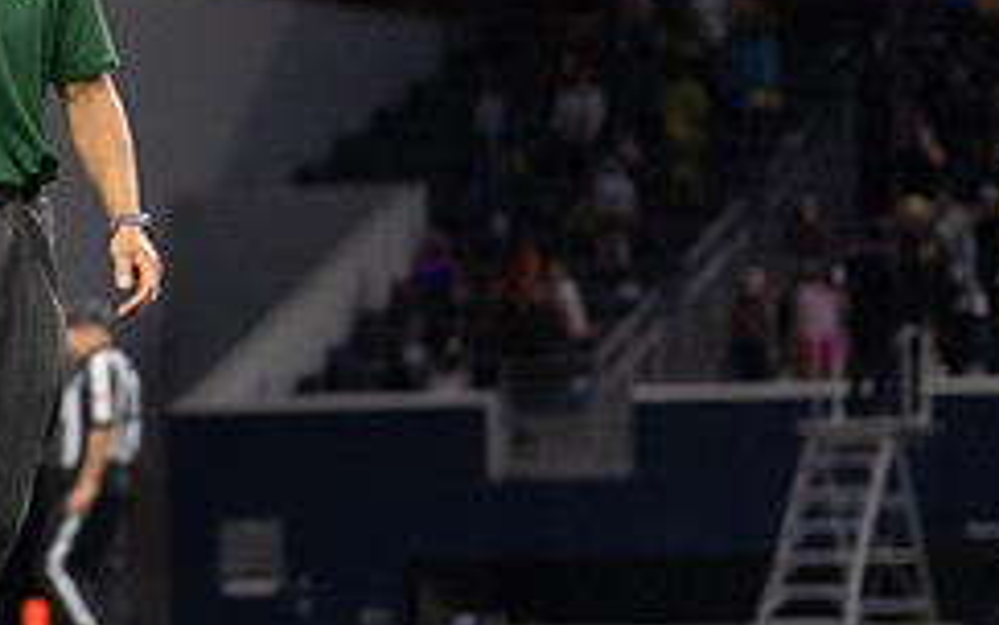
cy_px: 238
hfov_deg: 7.8
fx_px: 7271
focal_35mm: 267
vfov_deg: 4.9
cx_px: -42
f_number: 1.2
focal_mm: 50
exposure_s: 1/1250
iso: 400
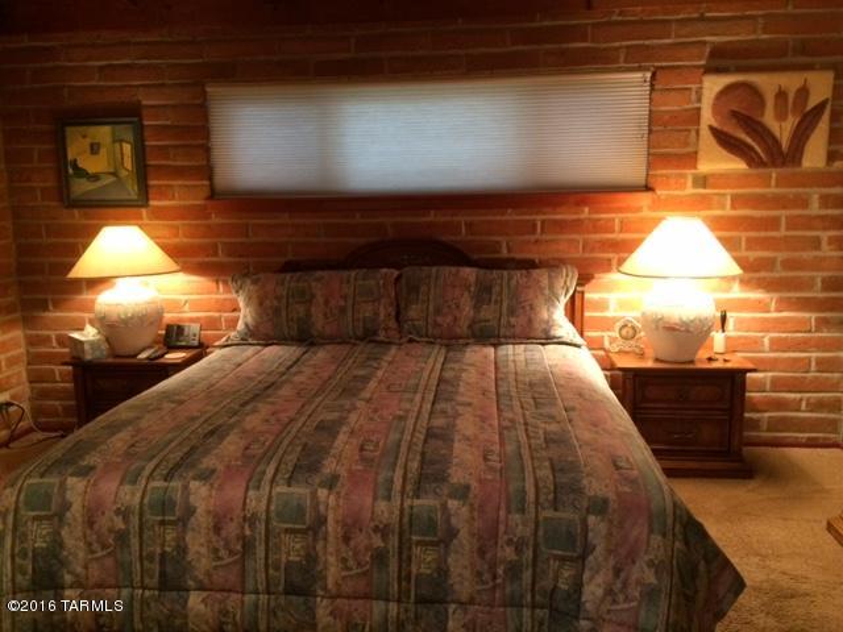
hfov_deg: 61.7
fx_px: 706
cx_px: 422
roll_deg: +1.5
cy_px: 316
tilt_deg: -9.6
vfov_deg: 48.2
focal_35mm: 29
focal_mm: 4.15
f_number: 2.2
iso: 320
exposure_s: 1/24
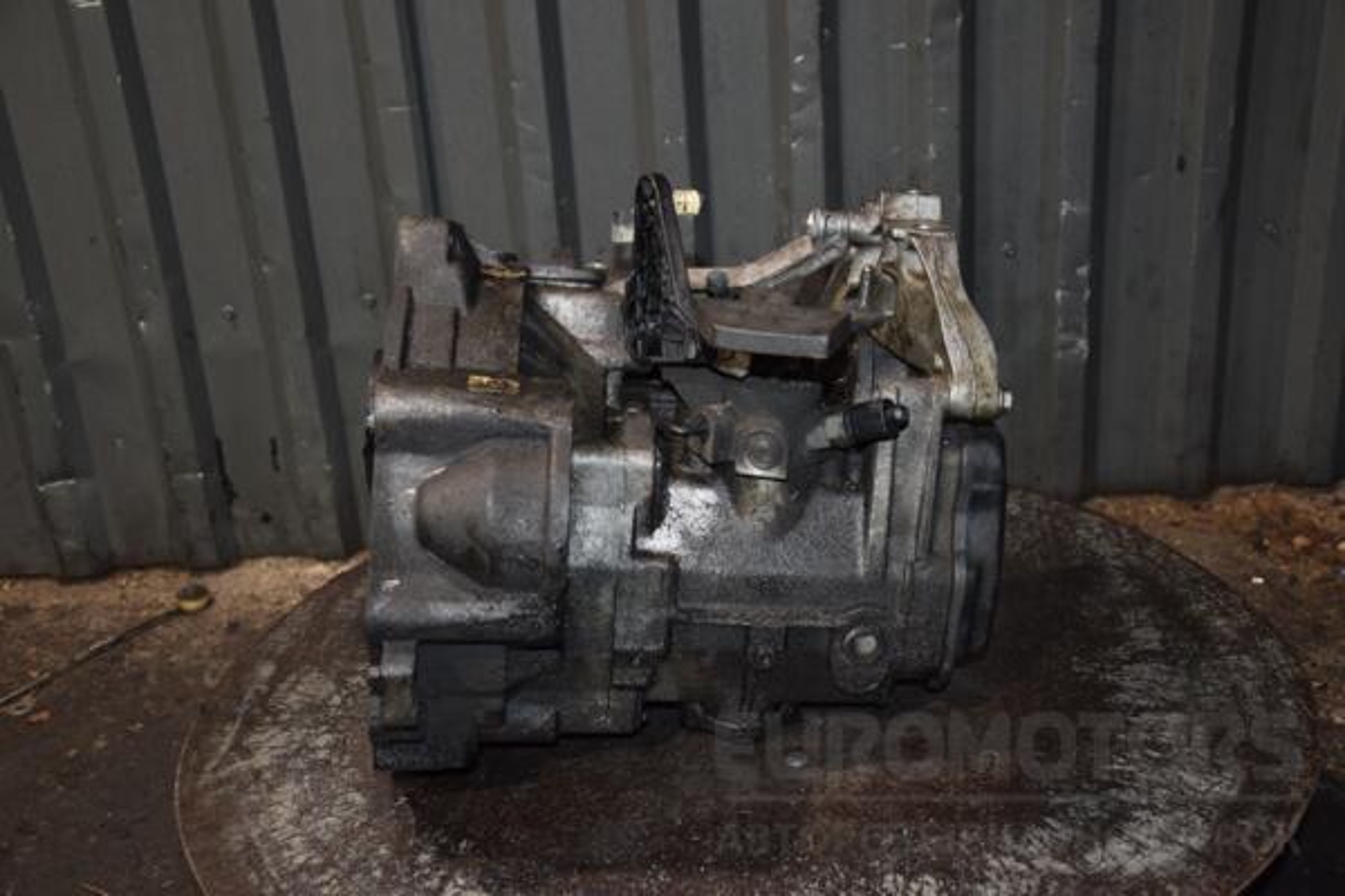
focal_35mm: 45
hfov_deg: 43.6
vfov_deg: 29.9
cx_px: 672
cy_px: 448
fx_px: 1681
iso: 800
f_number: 5
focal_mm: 30
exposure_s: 1/60
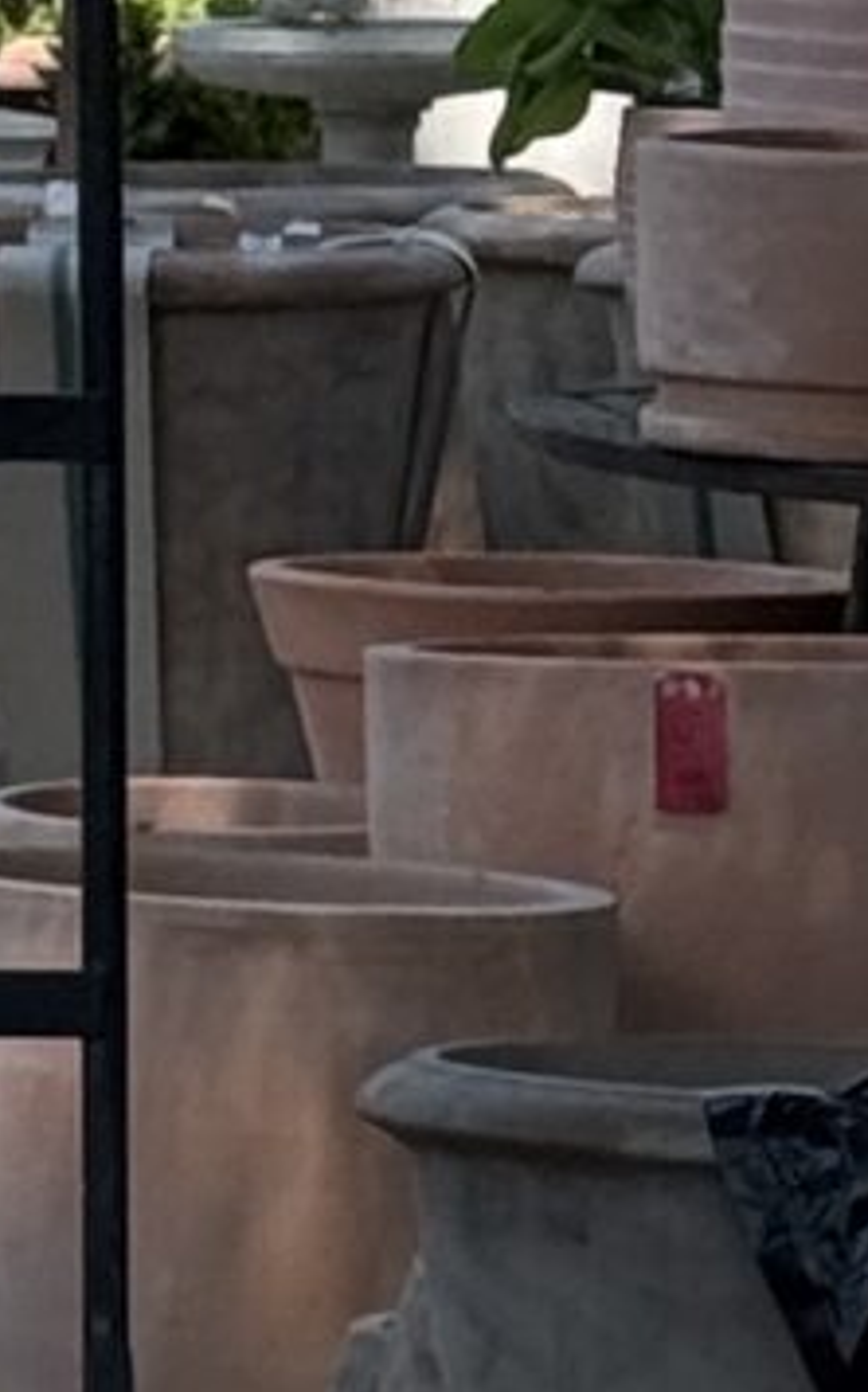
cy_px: -348
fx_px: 13875
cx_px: -1928
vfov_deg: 5.7
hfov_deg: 3.5
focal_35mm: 366
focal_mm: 6.76
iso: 64
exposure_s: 1/2865
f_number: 1.78
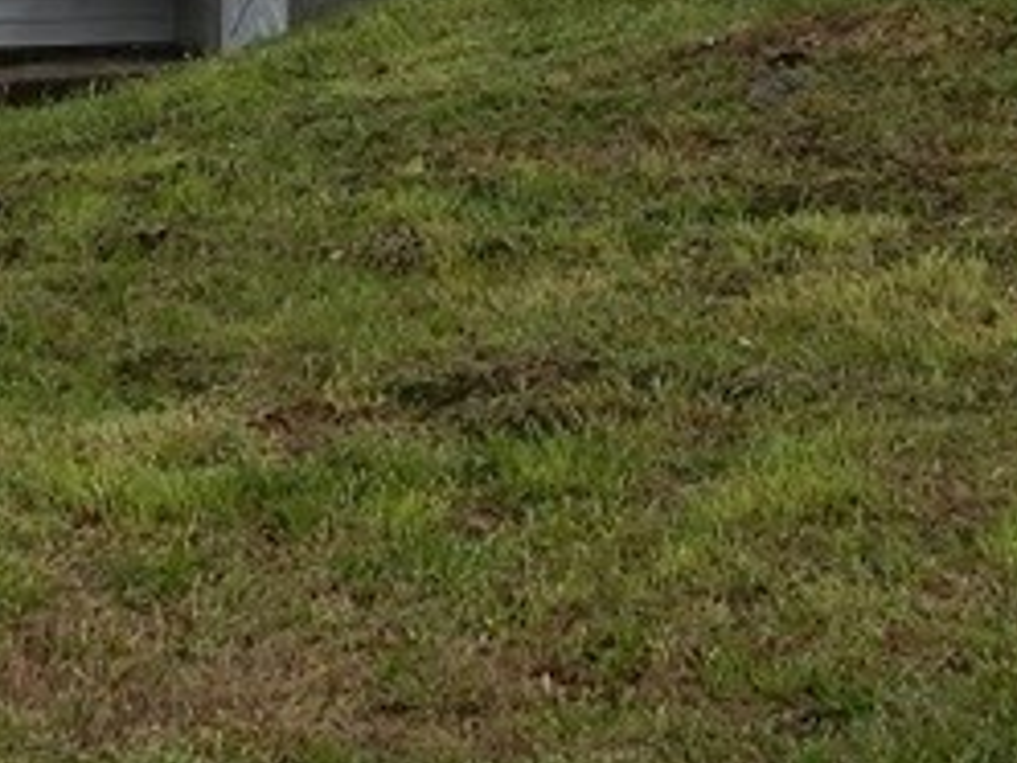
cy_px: -217
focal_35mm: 95
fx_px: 2791
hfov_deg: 20.6
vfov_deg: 14.9
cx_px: 357
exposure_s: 1/1250
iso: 125
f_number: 3
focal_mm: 4
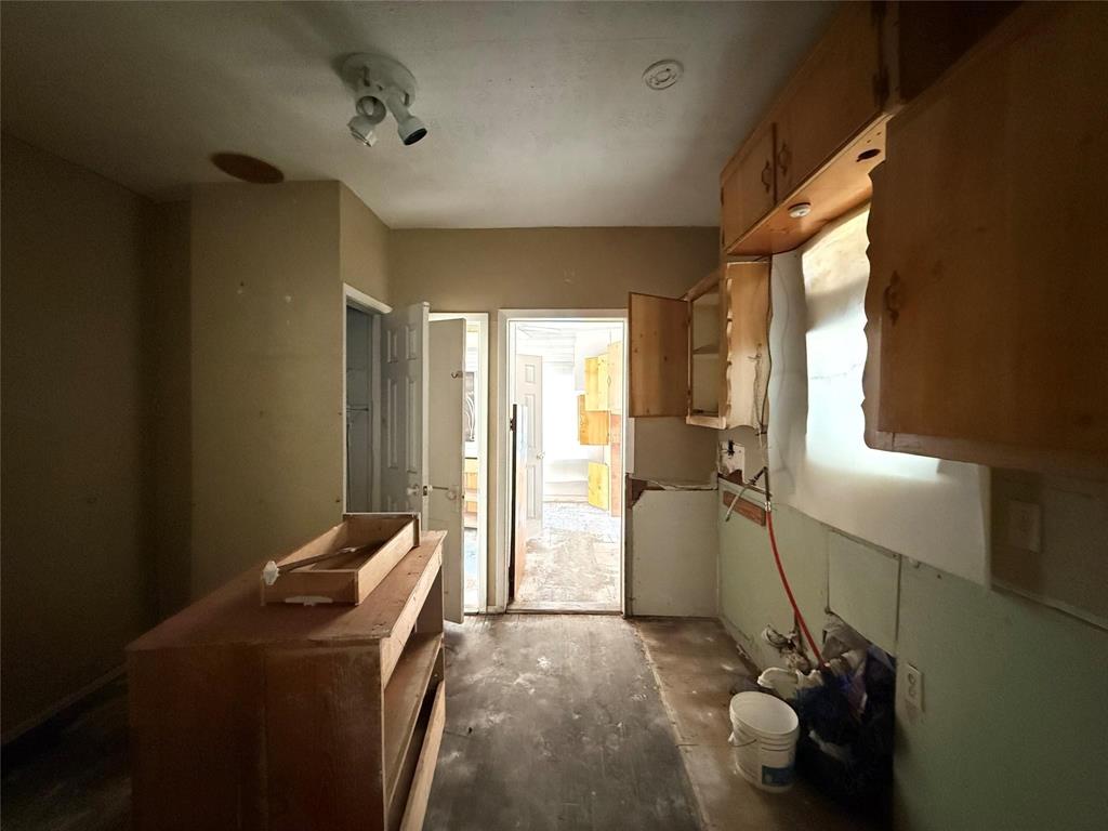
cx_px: 554
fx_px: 448
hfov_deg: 102.1
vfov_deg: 85.7
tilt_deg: -0.9
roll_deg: +0.0
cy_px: 416
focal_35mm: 14
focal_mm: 2.22
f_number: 2.2
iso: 2000
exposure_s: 1/30
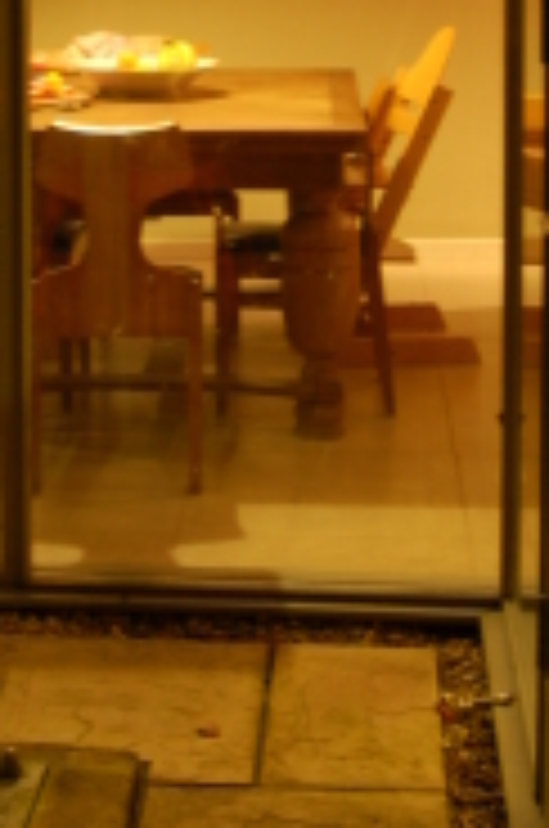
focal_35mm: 92
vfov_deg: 21.2
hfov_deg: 14.8
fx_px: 2112
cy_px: -45
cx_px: 180
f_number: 7.1
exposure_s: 5
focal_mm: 22
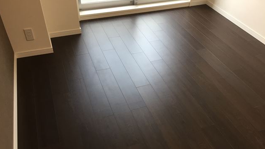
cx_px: 132
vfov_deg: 36.6
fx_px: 225
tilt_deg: -43.3
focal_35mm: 32
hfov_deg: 61.0
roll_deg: -2.2
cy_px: 78
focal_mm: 4.15
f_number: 2.2
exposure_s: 1/30
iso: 32
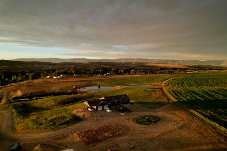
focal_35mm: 22
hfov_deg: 78.6
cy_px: 76
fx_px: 139
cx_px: 114
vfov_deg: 57.2
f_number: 2.8
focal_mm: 8.38
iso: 110
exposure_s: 1/320
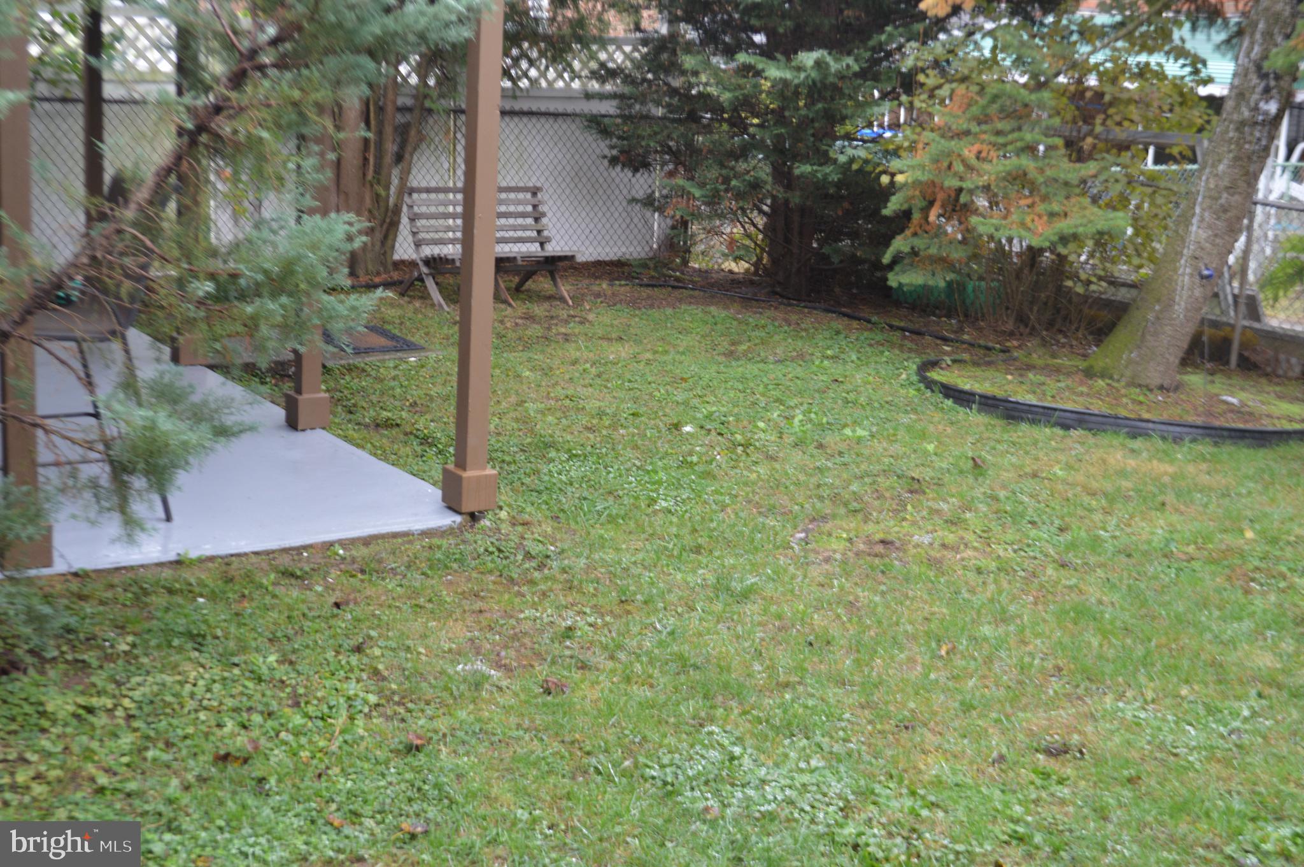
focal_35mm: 45
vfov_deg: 29.8
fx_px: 1628
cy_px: 434
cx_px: 652
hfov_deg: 43.6
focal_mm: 30
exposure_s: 1/100
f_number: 4.8
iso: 400
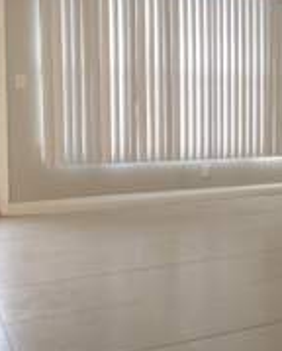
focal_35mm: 60
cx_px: 321
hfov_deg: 23.6
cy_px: 144
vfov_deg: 31.3
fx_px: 624
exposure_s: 1/125
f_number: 1.7
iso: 800
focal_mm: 6.3
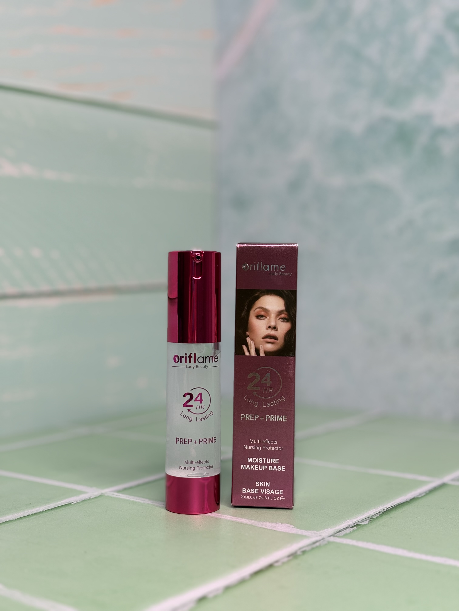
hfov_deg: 28.0
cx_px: 230
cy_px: 306
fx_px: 919
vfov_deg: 36.8
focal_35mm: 52
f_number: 1.6
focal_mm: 5.96
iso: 32
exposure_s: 1/122
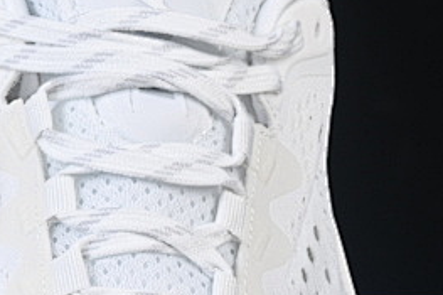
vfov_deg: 4.4
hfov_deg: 6.7
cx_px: -51
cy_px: 329
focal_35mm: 308
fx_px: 3788
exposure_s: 1/80
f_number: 8
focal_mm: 50
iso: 160
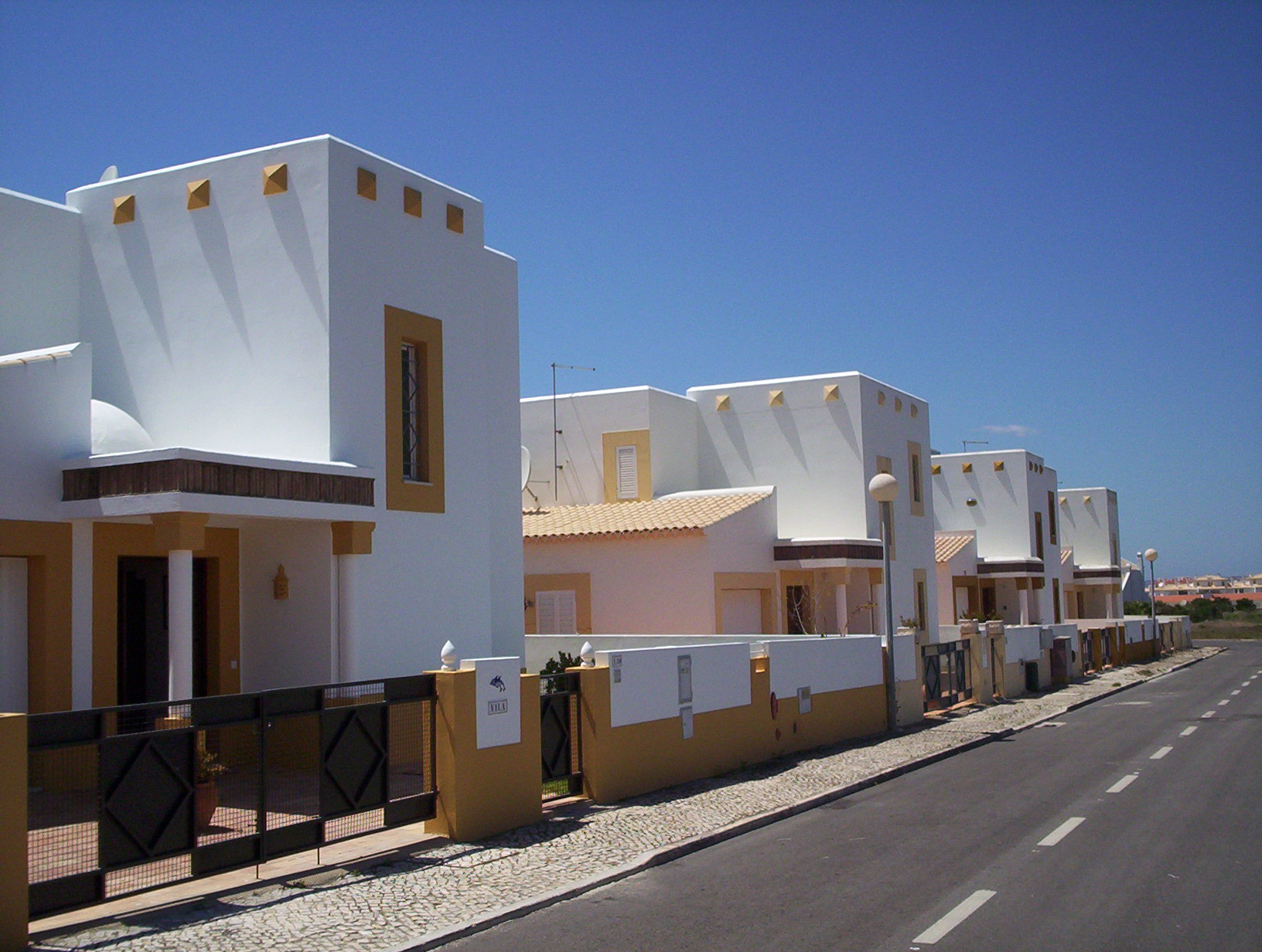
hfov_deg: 48.9
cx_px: 631
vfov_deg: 37.9
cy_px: 476
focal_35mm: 38
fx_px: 1389
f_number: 4.5
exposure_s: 1/1852
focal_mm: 4.99
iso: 100
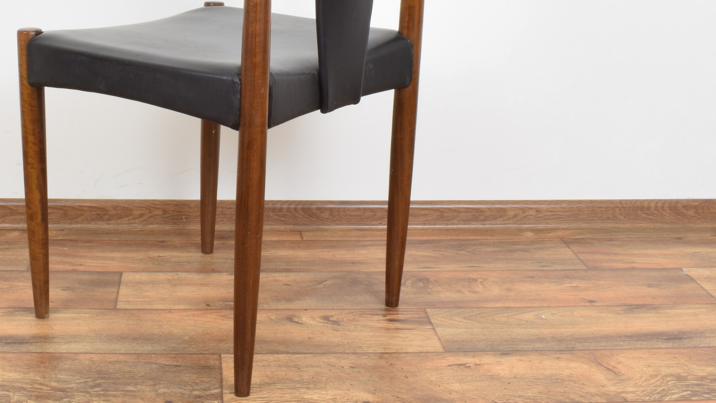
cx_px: 220
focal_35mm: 58
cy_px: 42
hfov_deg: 35.5
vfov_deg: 20.3
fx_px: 1101
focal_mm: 20
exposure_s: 4
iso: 100
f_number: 25
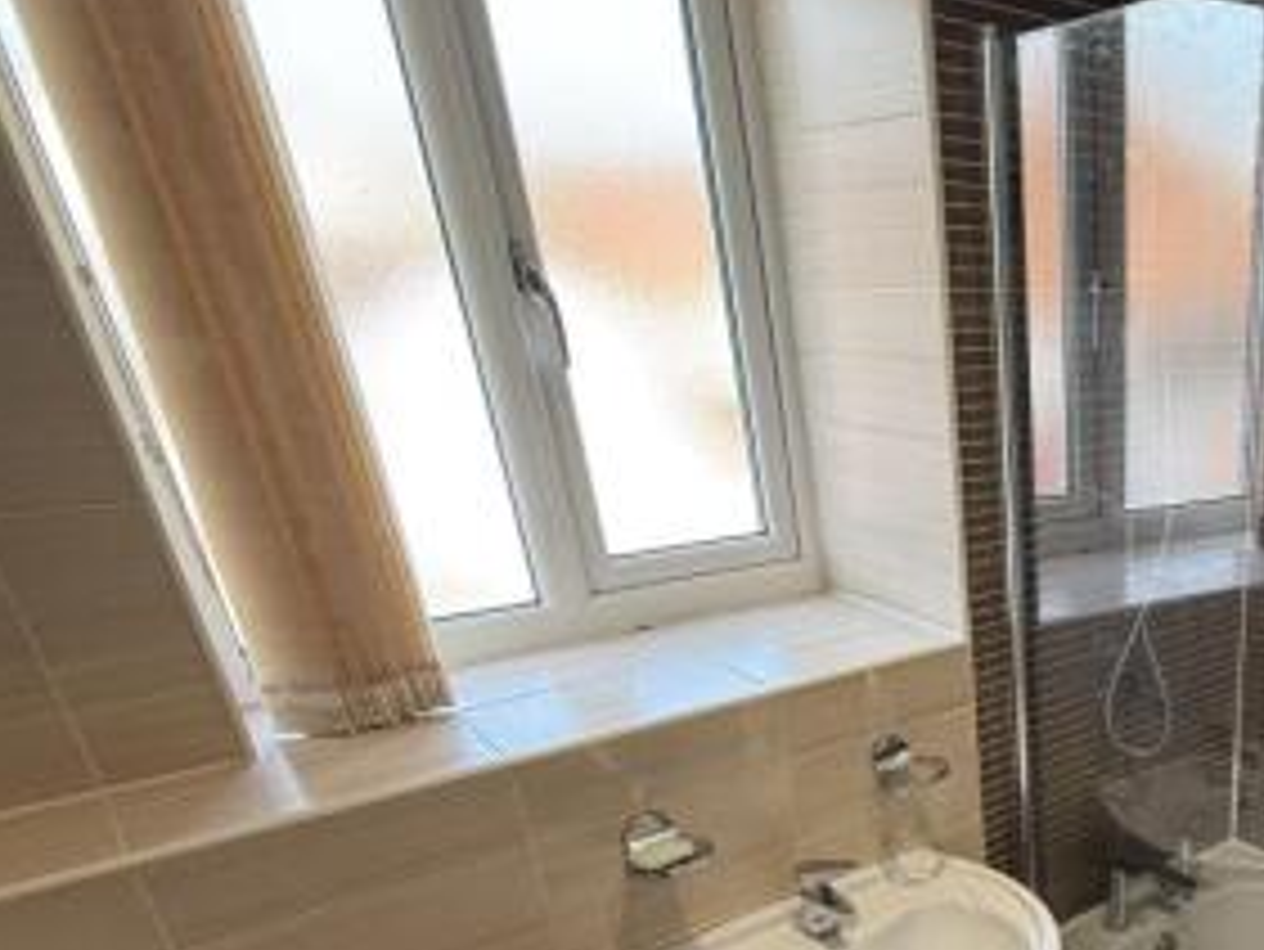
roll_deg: -0.7
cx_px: 1140
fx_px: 1059
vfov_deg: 44.8
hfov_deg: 53.8
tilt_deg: -27.0
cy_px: 817
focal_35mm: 29
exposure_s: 1/100
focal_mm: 2.22
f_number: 2.2
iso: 125
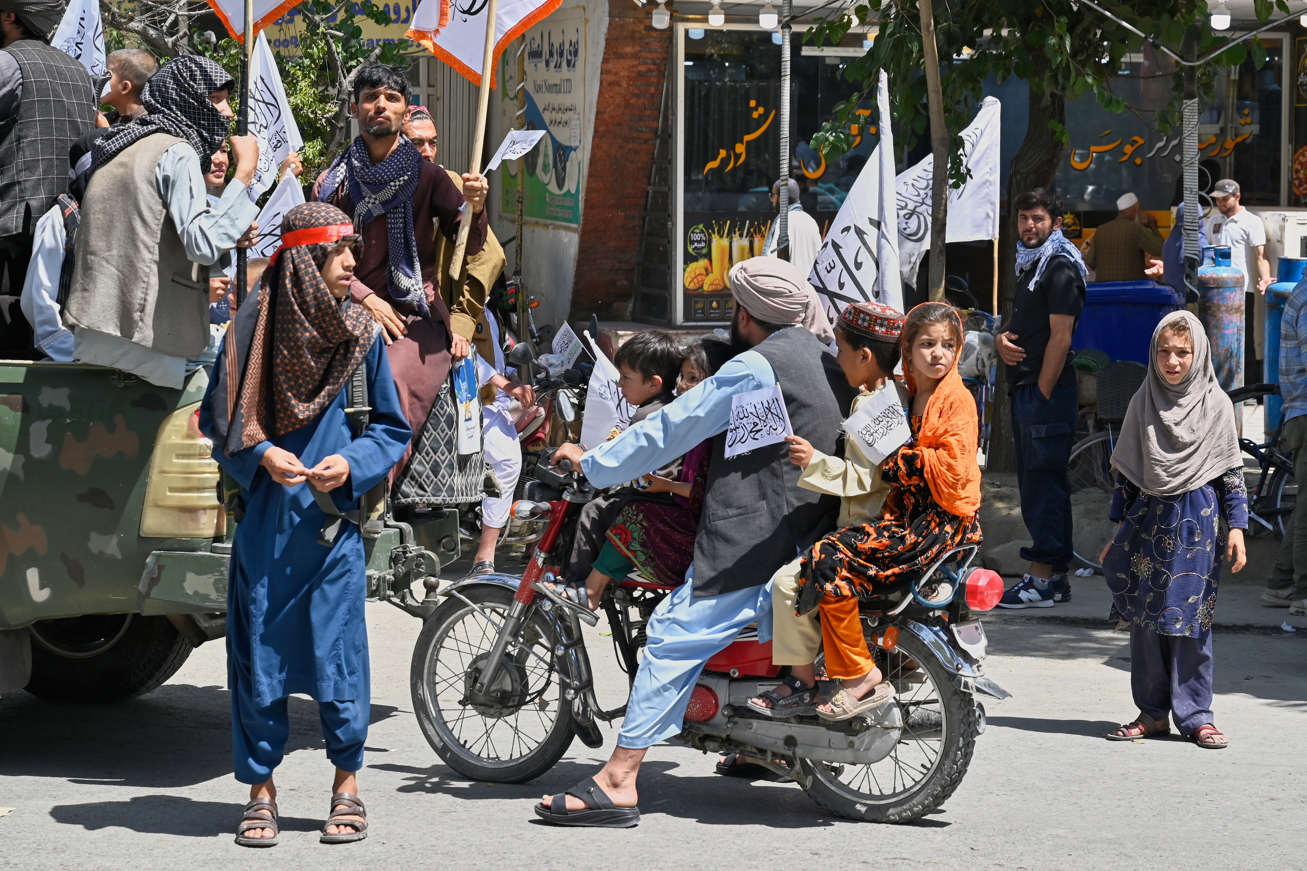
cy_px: 436
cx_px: 654
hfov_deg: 28.8
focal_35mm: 70
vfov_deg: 19.5
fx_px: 2541
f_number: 6.3
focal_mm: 70
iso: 125
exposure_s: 1/500
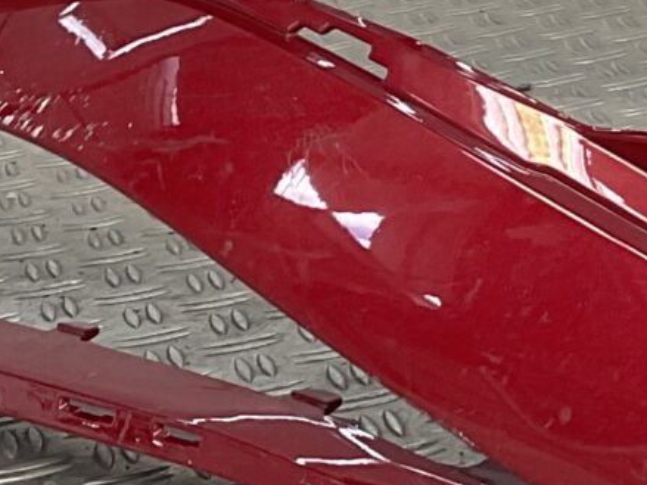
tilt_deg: -11.0
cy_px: -257
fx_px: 3158
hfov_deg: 11.4
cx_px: 796
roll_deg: +4.8
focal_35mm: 169
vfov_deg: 8.6
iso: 16
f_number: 1.8
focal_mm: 3
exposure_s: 1/179
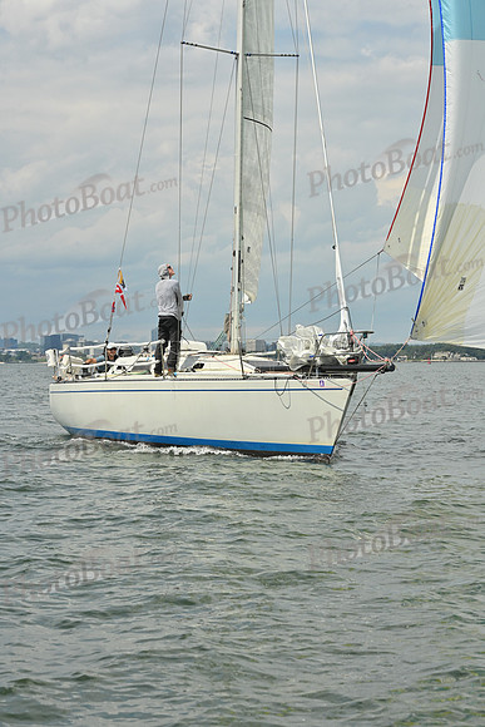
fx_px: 1918
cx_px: 242
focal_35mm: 95
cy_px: 364
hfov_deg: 14.4
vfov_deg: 21.5
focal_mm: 95
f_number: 13
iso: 320
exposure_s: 1/1250
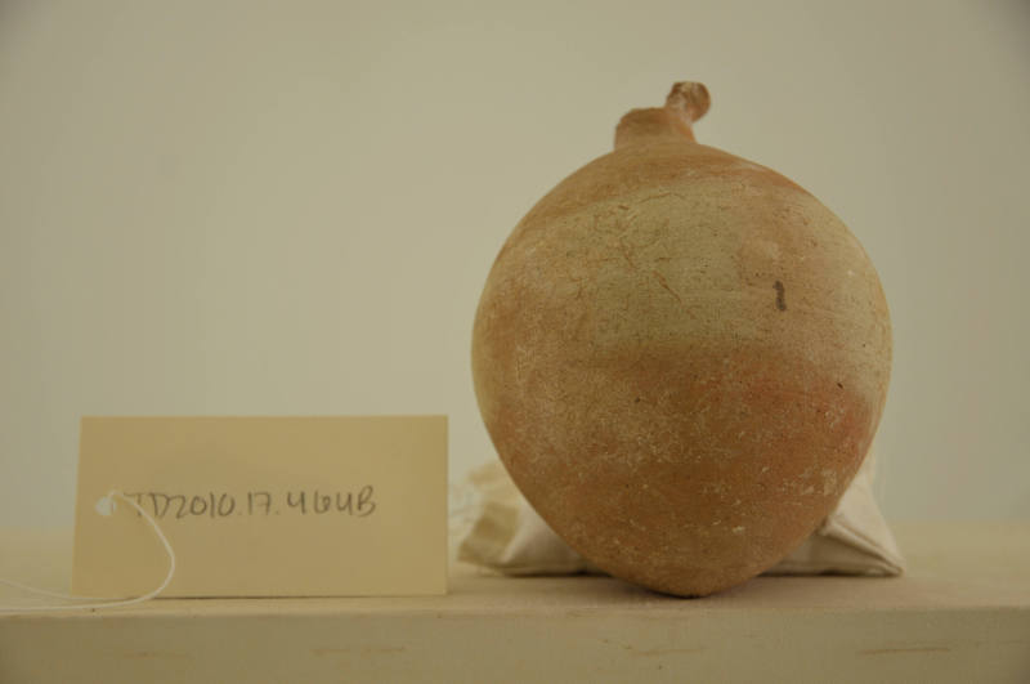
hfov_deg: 26.0
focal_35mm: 78
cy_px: 342
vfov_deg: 17.4
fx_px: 2228
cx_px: 515
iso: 200
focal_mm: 52
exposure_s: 1/50
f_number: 5
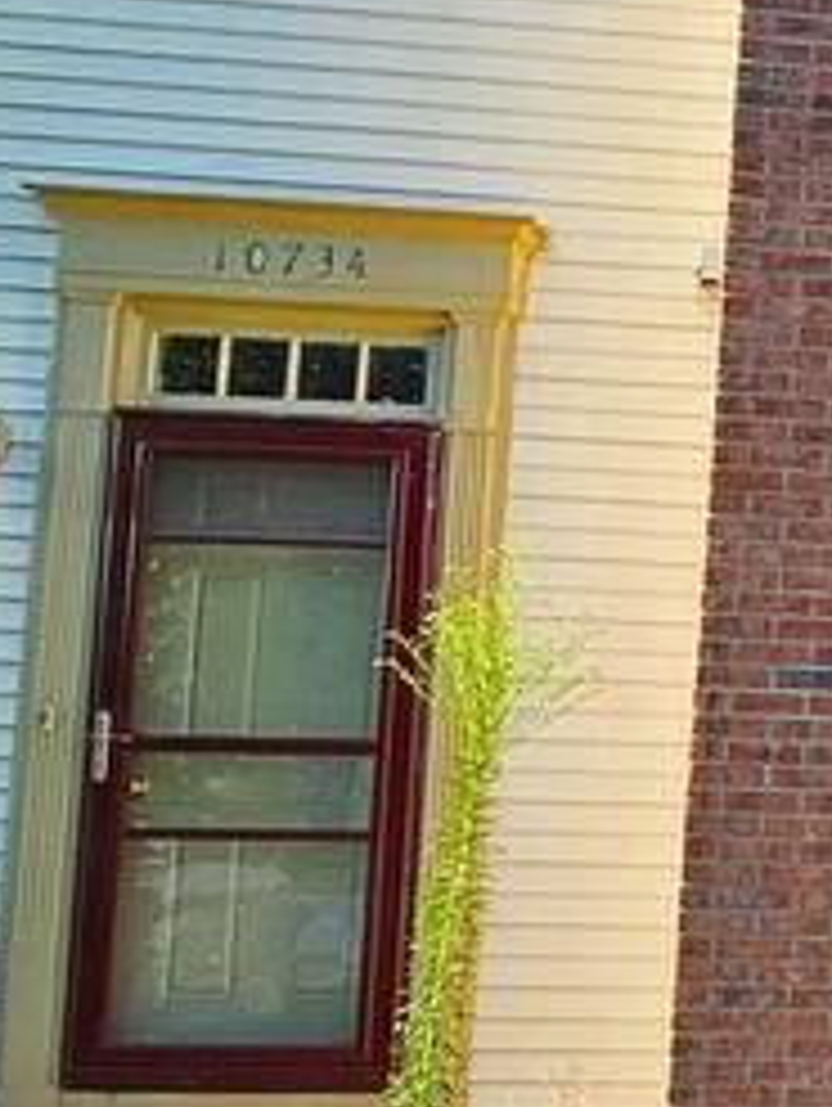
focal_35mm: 57
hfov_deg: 18.6
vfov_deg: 33.5
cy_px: 706
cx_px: 1579
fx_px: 1824
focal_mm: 2.2
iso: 50
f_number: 2.2
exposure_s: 1/518
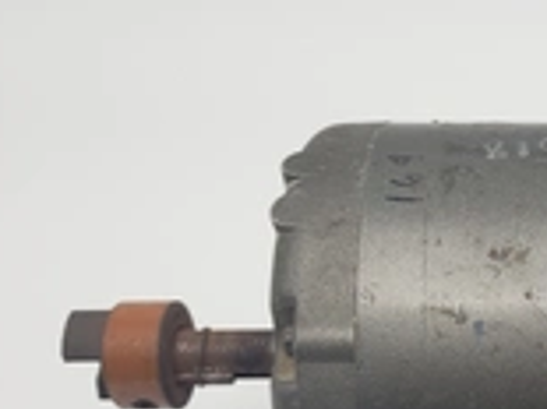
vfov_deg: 21.4
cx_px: 625
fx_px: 1058
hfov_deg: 26.4
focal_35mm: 67
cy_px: 370
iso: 50
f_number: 1.5
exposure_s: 1/200
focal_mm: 4.3
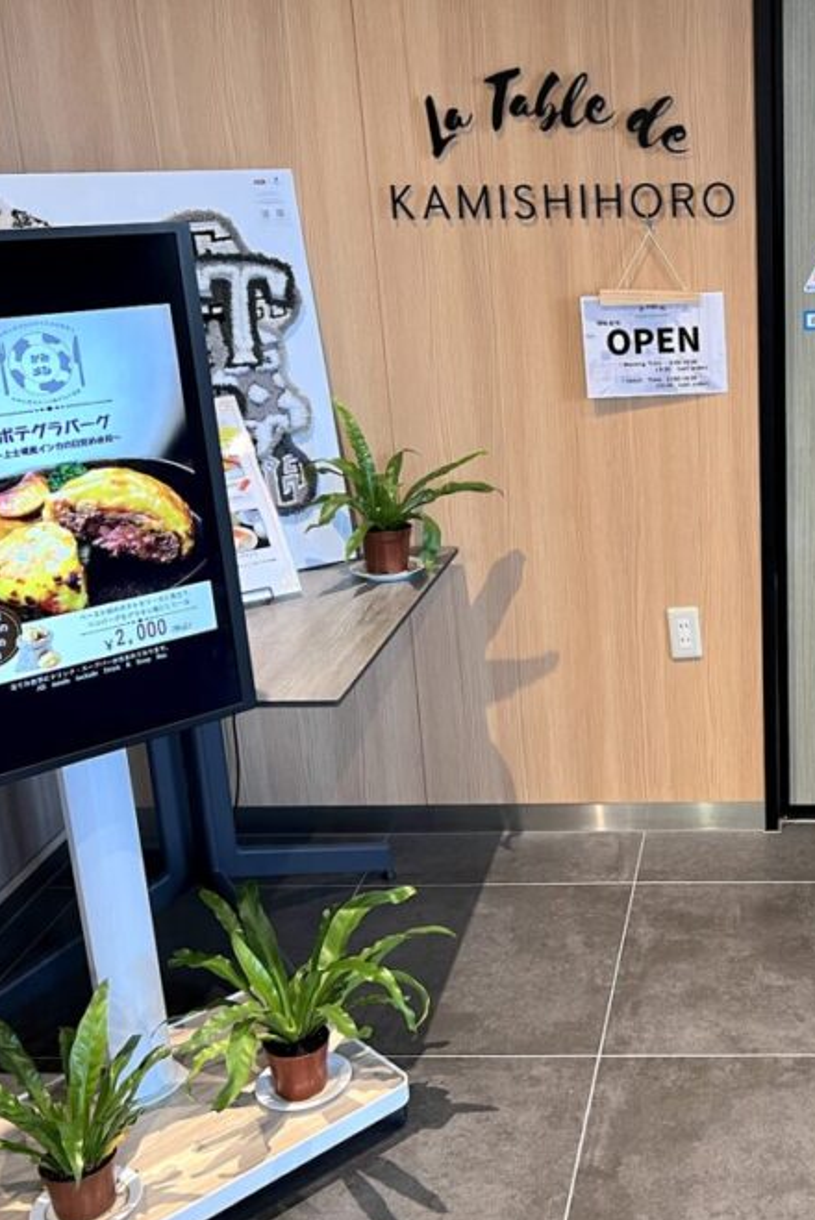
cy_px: 561
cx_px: 752
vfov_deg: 46.3
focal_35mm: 42
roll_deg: +1.0
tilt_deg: -15.9
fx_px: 1425
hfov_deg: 30.4
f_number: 1.5
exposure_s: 1/60
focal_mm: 5.7
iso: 100
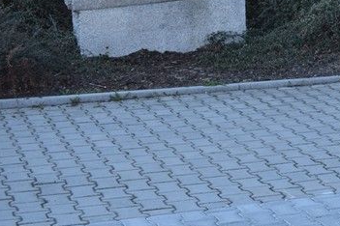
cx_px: 478
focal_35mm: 105
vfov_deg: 12.5
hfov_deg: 17.8
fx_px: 992
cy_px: -94
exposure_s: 1/125
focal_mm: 24
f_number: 5.6
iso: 100
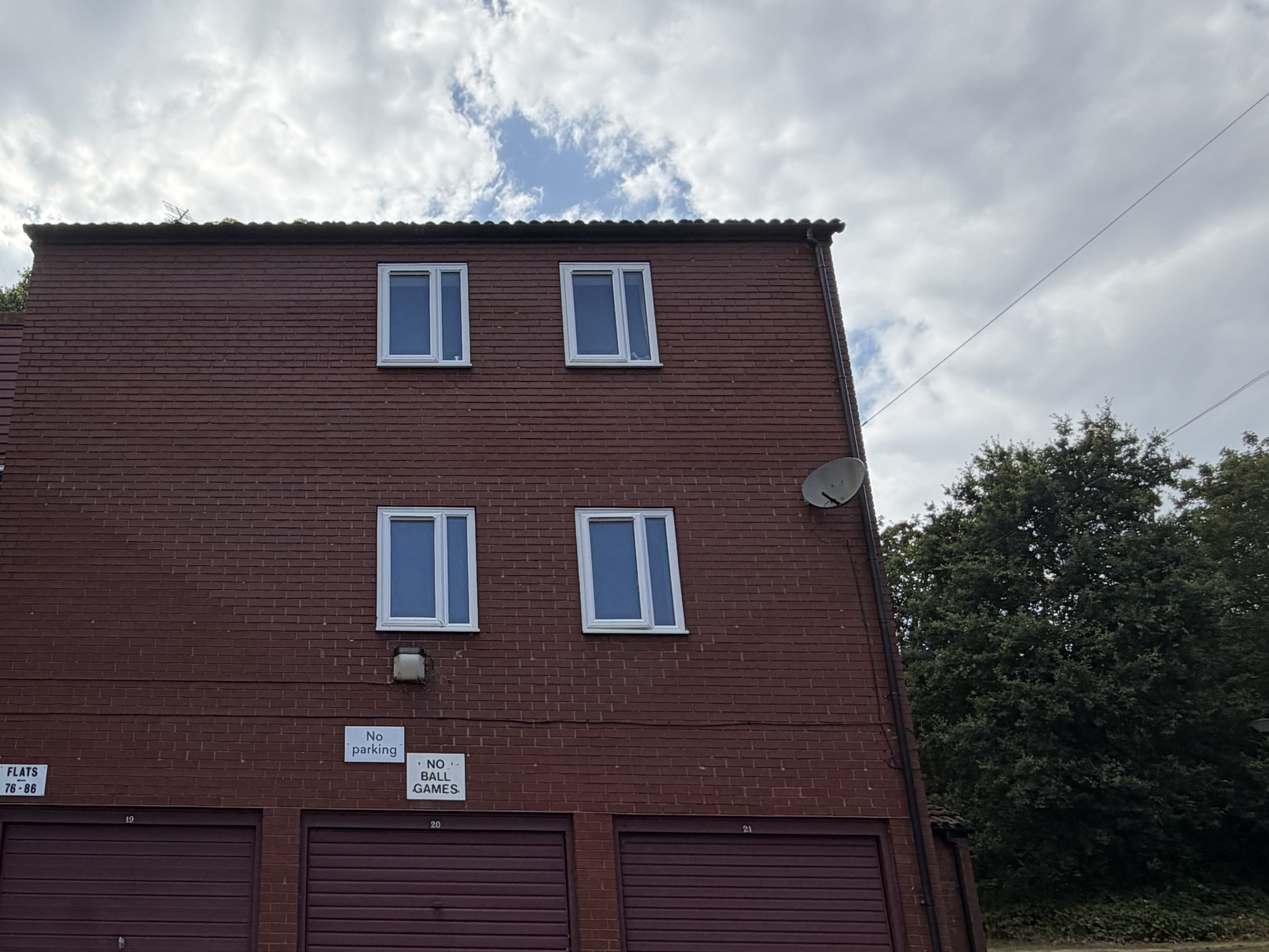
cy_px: 566
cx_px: 347
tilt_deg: +20.0
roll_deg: -0.7
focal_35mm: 28
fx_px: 1026
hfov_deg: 60.6
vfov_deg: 49.5
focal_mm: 2.22
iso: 20
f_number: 2.2
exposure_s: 1/853
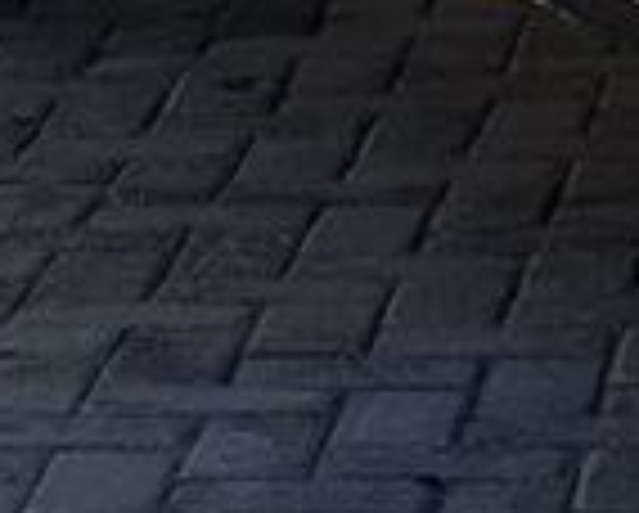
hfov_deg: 6.0
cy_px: -576
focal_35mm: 314
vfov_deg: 4.8
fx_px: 5947
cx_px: 1289
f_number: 1.78
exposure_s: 1/2762
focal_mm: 6.76
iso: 64
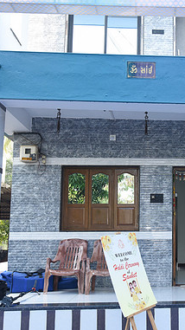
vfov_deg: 40.6
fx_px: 445
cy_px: 163
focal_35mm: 51
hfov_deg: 22.5
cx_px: 187
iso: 800
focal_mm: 32
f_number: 5.6
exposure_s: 1/160
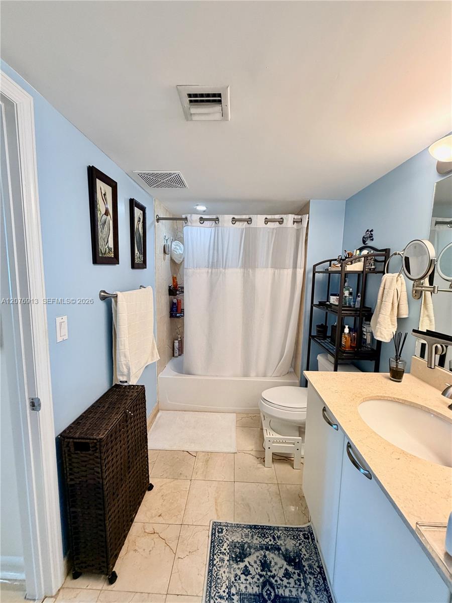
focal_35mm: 14
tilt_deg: -6.8
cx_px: 226
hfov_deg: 85.7
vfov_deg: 102.1
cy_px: 302
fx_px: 244
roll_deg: -0.5
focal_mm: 2.22
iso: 160
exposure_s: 1/60
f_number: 2.2
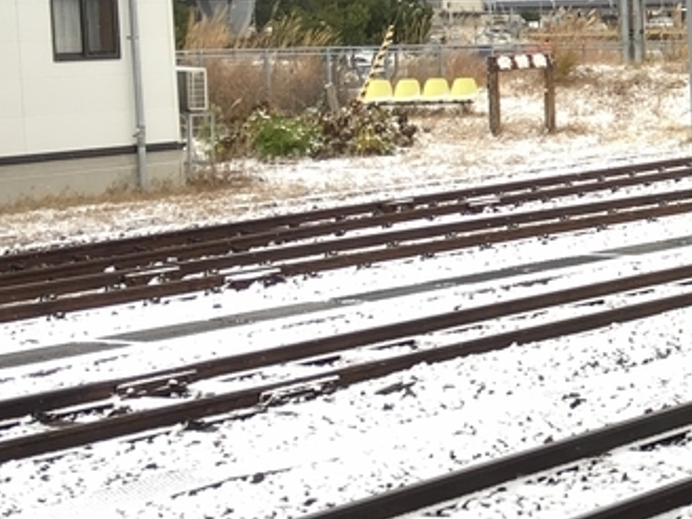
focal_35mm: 106
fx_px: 2119
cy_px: 160
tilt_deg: -5.5
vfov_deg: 13.9
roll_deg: +1.4
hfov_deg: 15.8
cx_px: 1253
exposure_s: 1/162
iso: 25
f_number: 2.2
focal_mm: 4.15
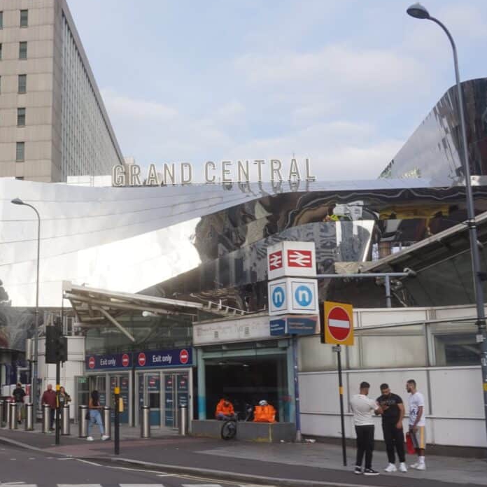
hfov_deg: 36.3
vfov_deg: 37.6
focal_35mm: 45
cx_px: 100
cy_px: 248
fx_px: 716
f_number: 11
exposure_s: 1/80
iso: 100
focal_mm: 16
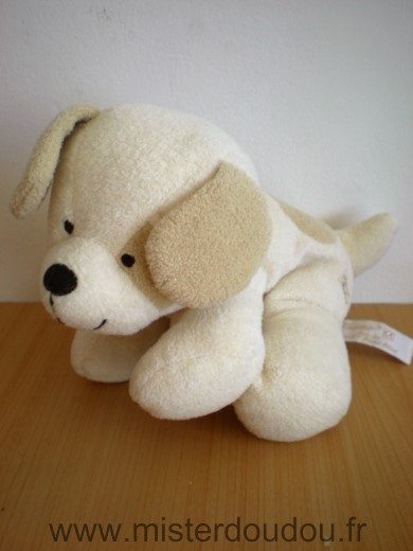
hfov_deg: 37.7
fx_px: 604
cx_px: 206
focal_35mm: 38
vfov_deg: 49.0
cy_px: 276
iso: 64
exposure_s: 1/65.2
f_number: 3.1
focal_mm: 6.3
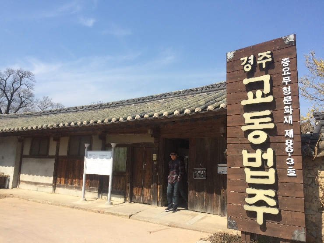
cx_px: 162
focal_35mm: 29
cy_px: 122
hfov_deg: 61.7
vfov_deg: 48.2
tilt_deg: +6.4
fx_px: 271
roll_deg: -1.4
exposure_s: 1/2160
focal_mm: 4.15
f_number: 2.2
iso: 32
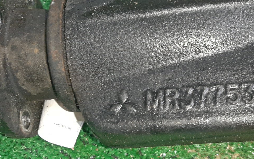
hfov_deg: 46.7
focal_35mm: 41
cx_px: 186
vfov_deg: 31.2
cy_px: 86
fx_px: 284
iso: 197
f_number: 1.7
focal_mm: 3.93
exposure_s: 1/50
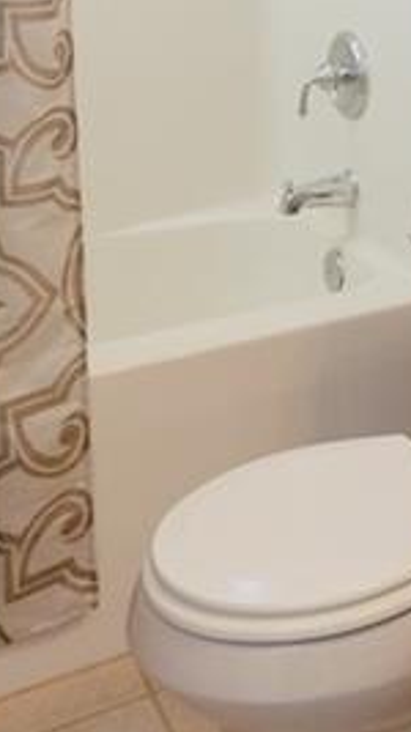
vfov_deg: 30.0
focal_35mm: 60
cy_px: -136
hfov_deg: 18.6
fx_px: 1164
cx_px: 534
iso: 400
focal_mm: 10
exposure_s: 1/40
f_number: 7.1
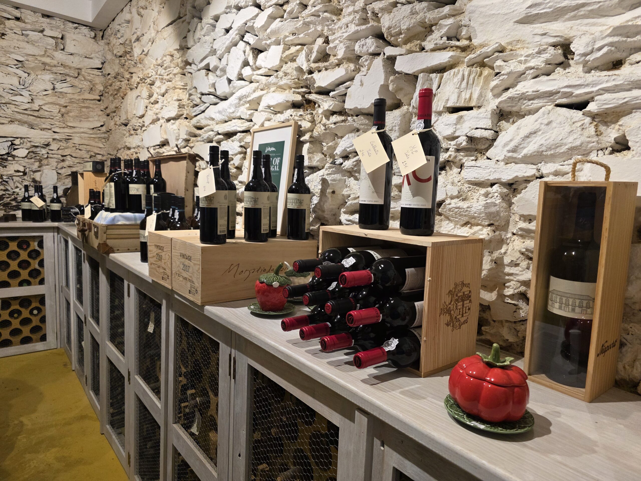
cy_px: 240
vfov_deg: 58.9
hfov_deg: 73.9
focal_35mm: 23
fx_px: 426
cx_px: 320
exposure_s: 1/100
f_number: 1.7
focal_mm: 6.3
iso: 320
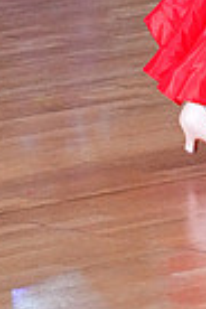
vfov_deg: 3.8
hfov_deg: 2.5
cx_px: 382
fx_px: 4626
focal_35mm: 539
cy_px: -329
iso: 10000
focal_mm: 128
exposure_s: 1/400
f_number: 5.6
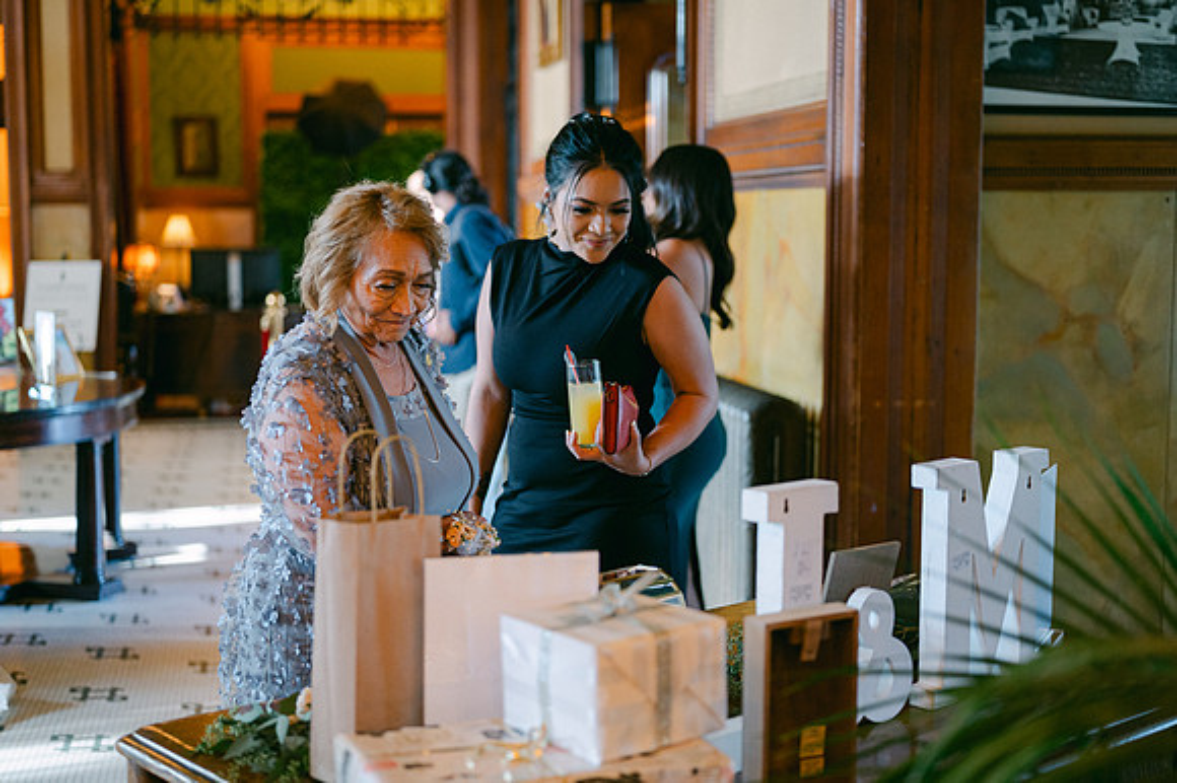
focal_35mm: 50
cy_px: 392
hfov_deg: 39.6
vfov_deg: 27.0
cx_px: 588
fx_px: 1634
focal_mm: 50
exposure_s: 1/125
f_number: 2
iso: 900
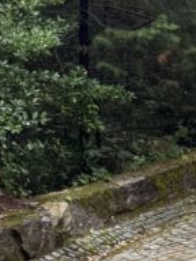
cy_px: 84
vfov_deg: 15.4
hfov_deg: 9.9
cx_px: 504
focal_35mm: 128
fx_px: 966
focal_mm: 6.76
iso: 100
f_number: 1.78
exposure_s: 1/955
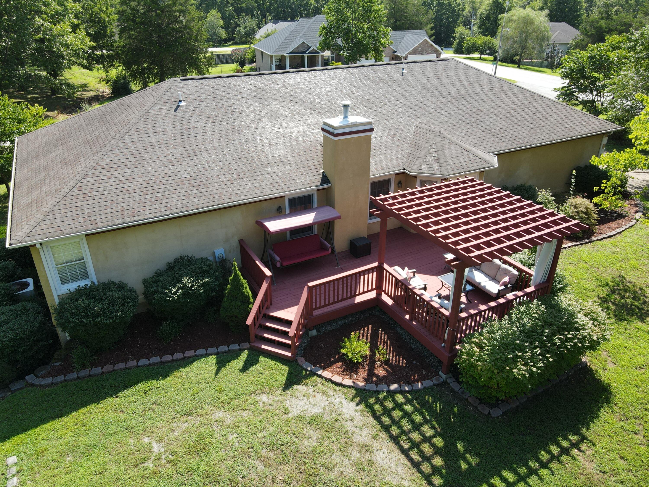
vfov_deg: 56.8
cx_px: 324
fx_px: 450
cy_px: 244
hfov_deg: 71.6
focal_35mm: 24
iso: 100
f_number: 2.8
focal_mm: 4.5
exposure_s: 1/200
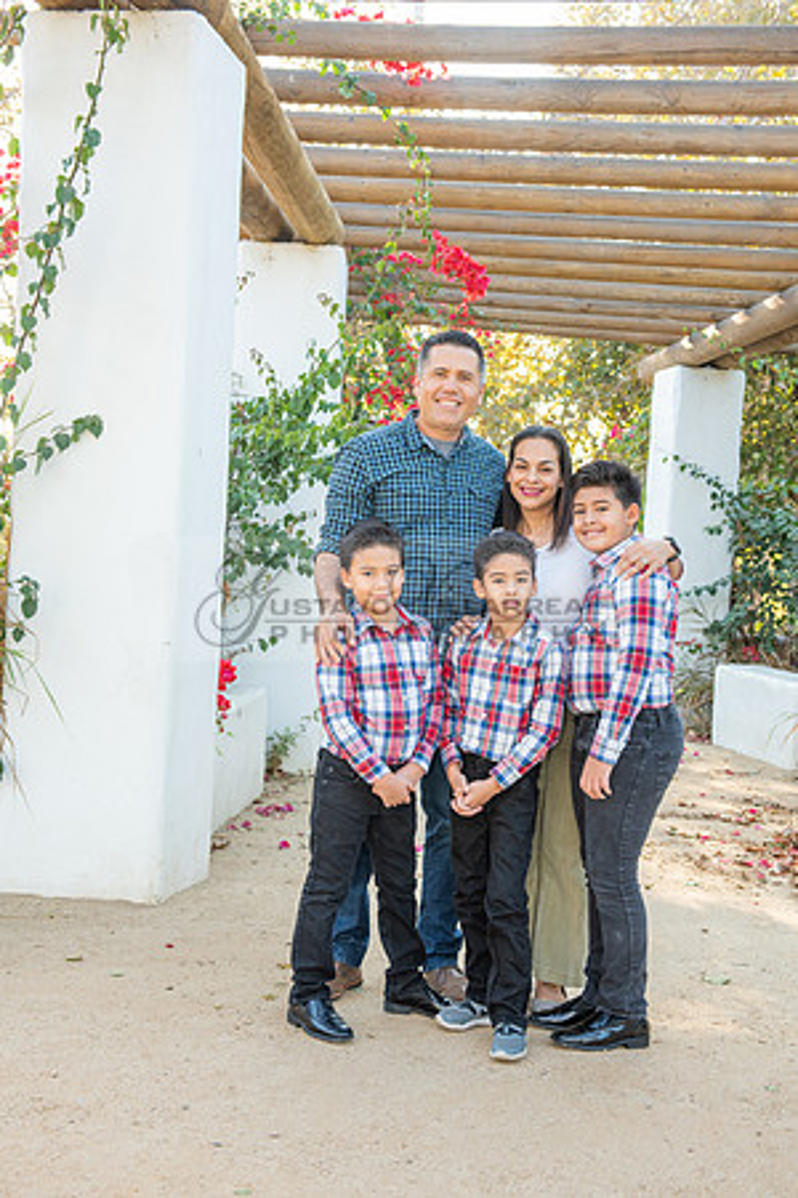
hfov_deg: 28.1
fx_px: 1596
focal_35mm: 48
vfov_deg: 41.1
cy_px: 599
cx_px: 399
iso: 500
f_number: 5.6
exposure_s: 1/125
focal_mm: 48
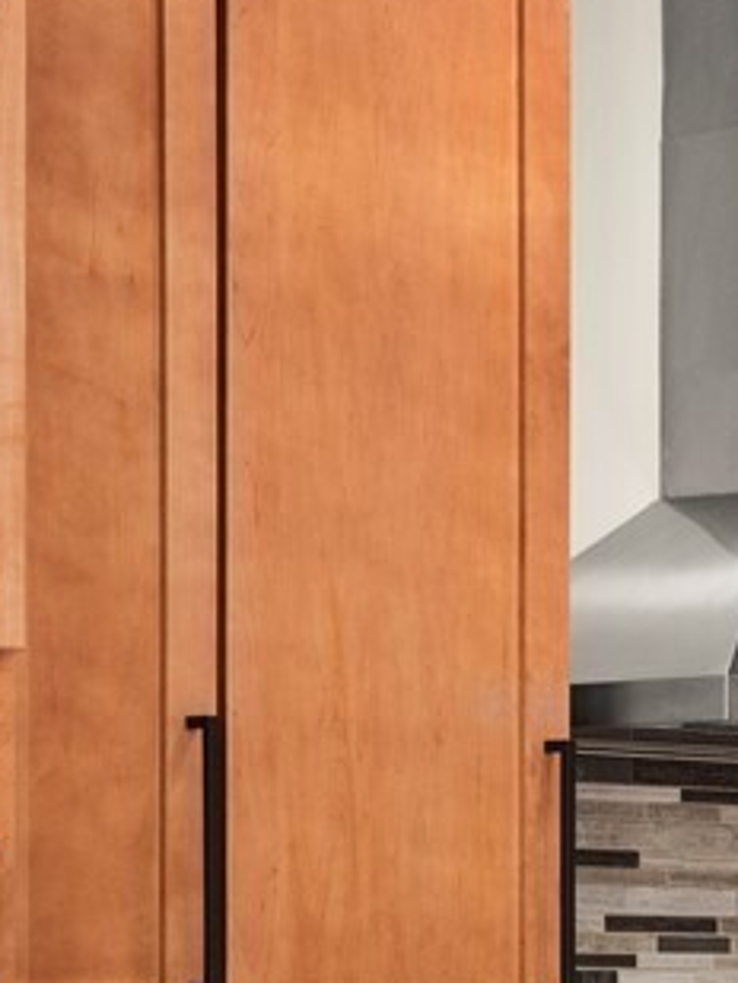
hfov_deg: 8.2
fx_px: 4943
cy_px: 1090
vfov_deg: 11.2
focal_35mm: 174
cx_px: 1439
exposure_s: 1/5
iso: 640
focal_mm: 33
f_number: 8
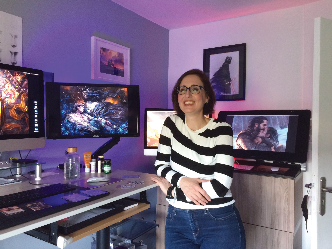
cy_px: 124
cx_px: 166
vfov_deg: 48.2
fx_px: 278
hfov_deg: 61.7
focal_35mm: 29
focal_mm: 4.15
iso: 250
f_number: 2.2
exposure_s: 1/33
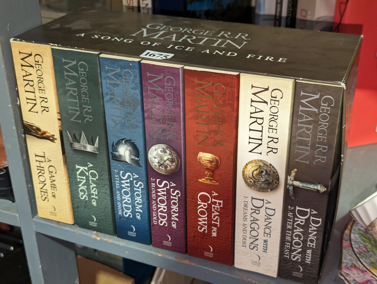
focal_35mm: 48
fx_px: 524
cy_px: 142
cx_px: 188
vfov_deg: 30.3
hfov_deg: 39.6
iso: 245
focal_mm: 6.81
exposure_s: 1/86.5
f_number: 1.85
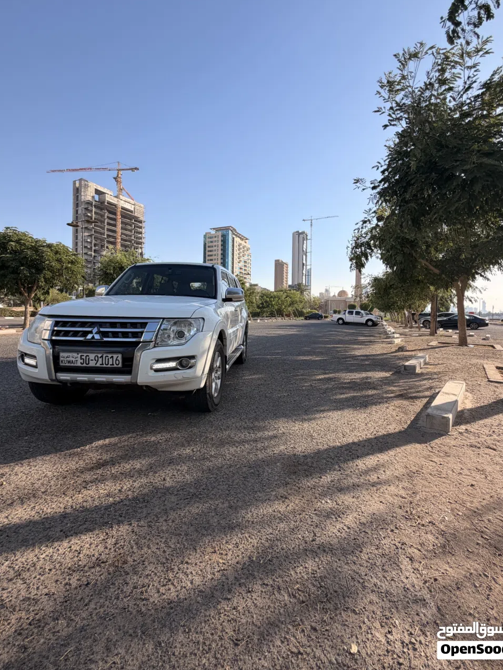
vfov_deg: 98.0
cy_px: 313
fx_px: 291
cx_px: 257
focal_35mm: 15
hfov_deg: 81.8
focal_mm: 2.22
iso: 32
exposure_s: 1/770
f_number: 2.2
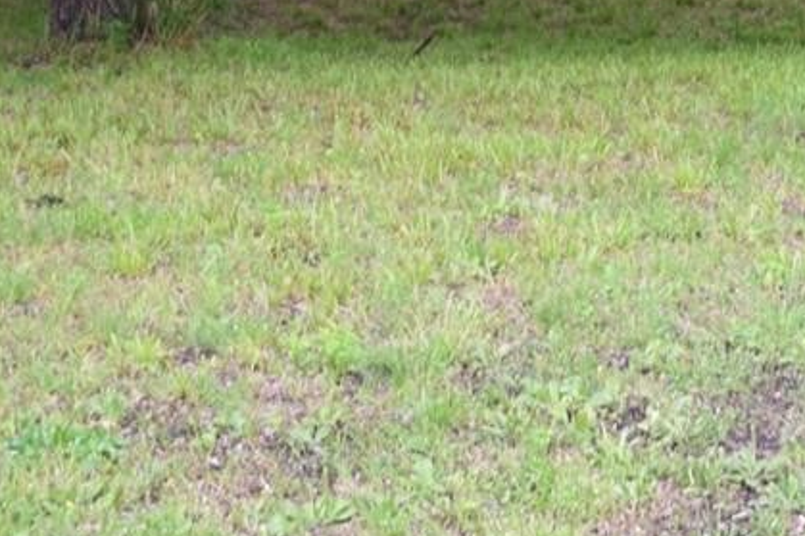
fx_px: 2950
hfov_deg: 14.0
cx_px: 1397
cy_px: -464
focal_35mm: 132
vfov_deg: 9.8
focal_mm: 18
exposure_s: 1/50
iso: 400
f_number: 8
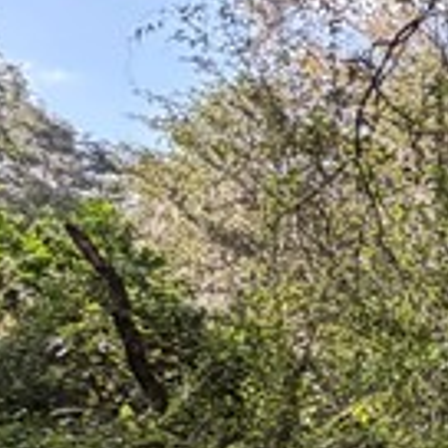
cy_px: 481
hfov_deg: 10.2
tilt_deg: -1.7
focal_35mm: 93
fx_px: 1362
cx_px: 1482
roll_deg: +2.7
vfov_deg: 18.1
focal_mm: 2.22
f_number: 2.2
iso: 50
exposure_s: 1/224
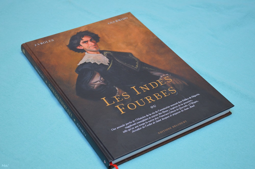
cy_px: 84
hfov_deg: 31.9
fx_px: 446
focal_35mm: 63
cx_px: 128
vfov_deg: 21.5
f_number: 5.6
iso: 360
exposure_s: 1/125
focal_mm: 42
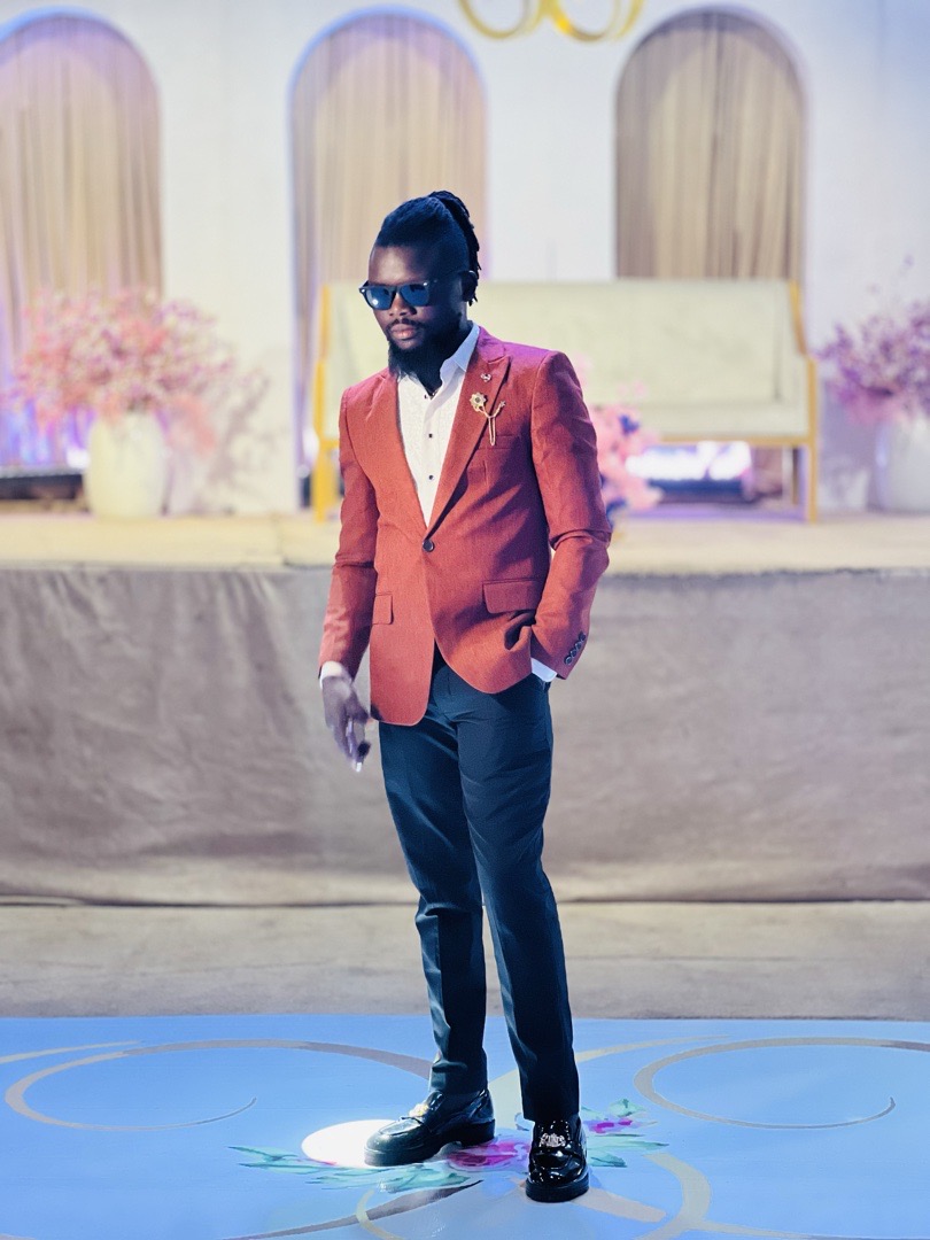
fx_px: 2758
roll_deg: +0.5
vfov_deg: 25.3
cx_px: 465
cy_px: 620
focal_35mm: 77
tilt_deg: -4.1
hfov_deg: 19.1
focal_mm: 9
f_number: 2.8
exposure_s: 1/100
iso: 250
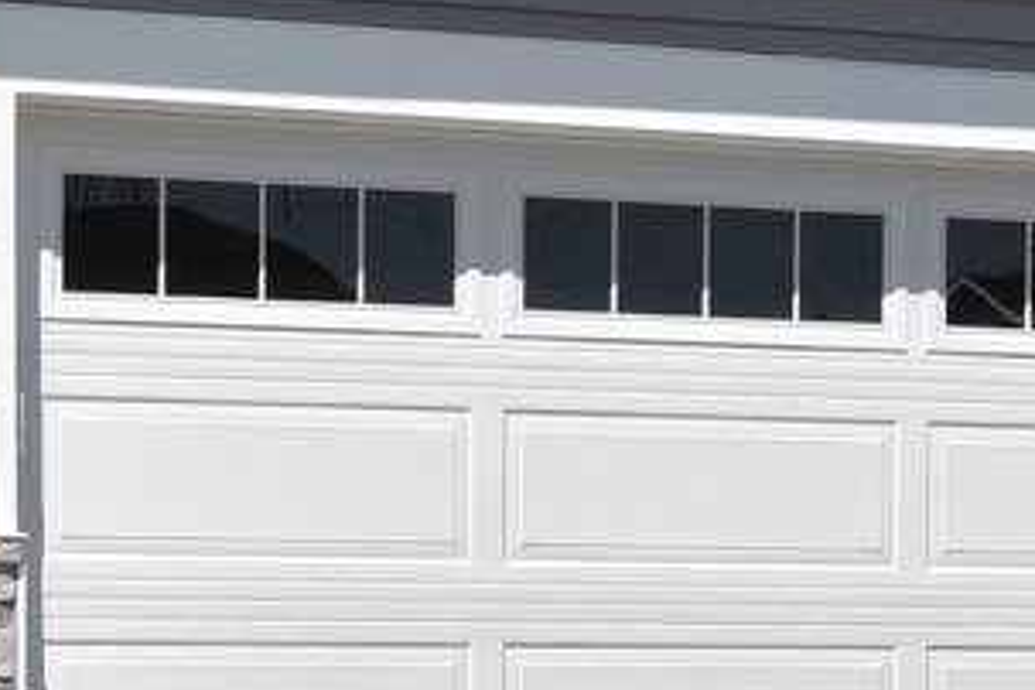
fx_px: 4456
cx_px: -236
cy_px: -222
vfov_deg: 8.7
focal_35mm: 155
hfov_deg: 12.9
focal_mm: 29
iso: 200
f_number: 11
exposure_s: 1/320
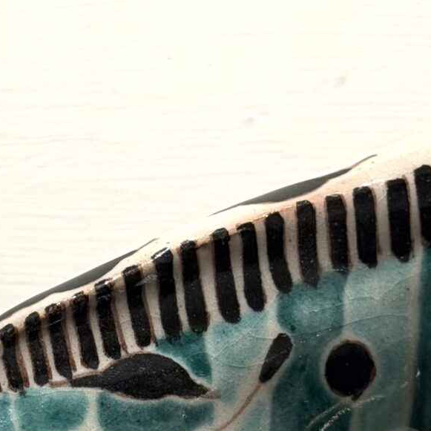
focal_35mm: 187
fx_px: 2634
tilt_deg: -14.9
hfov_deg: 9.3
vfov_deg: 9.3
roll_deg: -1.8
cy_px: 331
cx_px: 67
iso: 50
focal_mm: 6.76
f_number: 1.78
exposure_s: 1/97
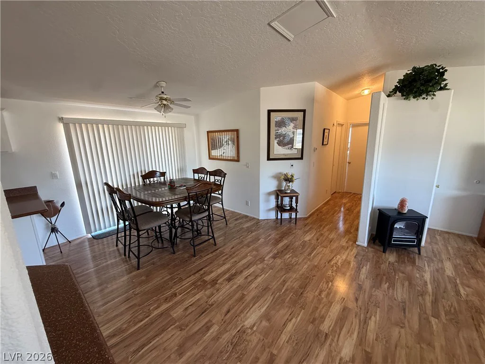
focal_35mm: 14
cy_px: 182
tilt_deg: -11.3
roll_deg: +1.2
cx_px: 242
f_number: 2.2
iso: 200
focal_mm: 2.22
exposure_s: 1/60
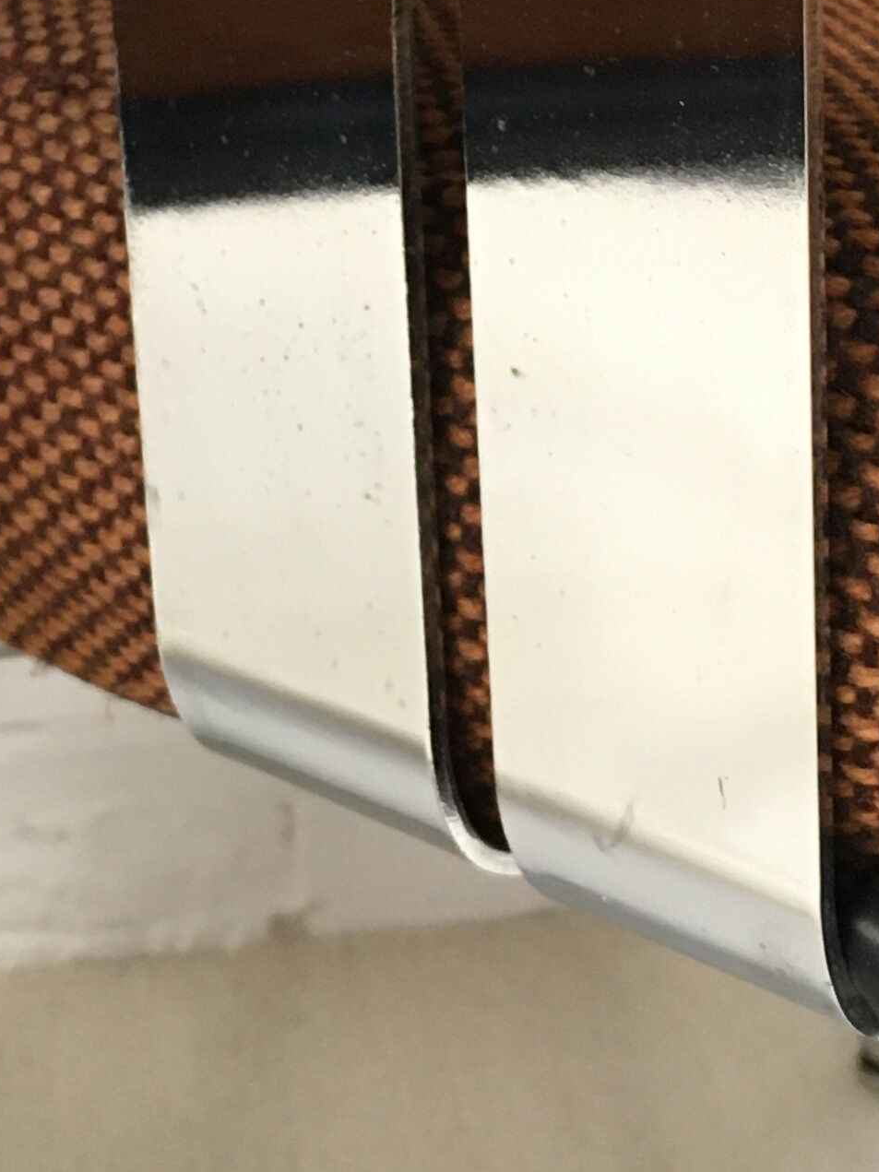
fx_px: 3115
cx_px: 437
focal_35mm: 92
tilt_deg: -16.7
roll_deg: -0.3
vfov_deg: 20.5
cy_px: -58
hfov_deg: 16.1
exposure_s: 1/33
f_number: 2.2
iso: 160
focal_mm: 4.15
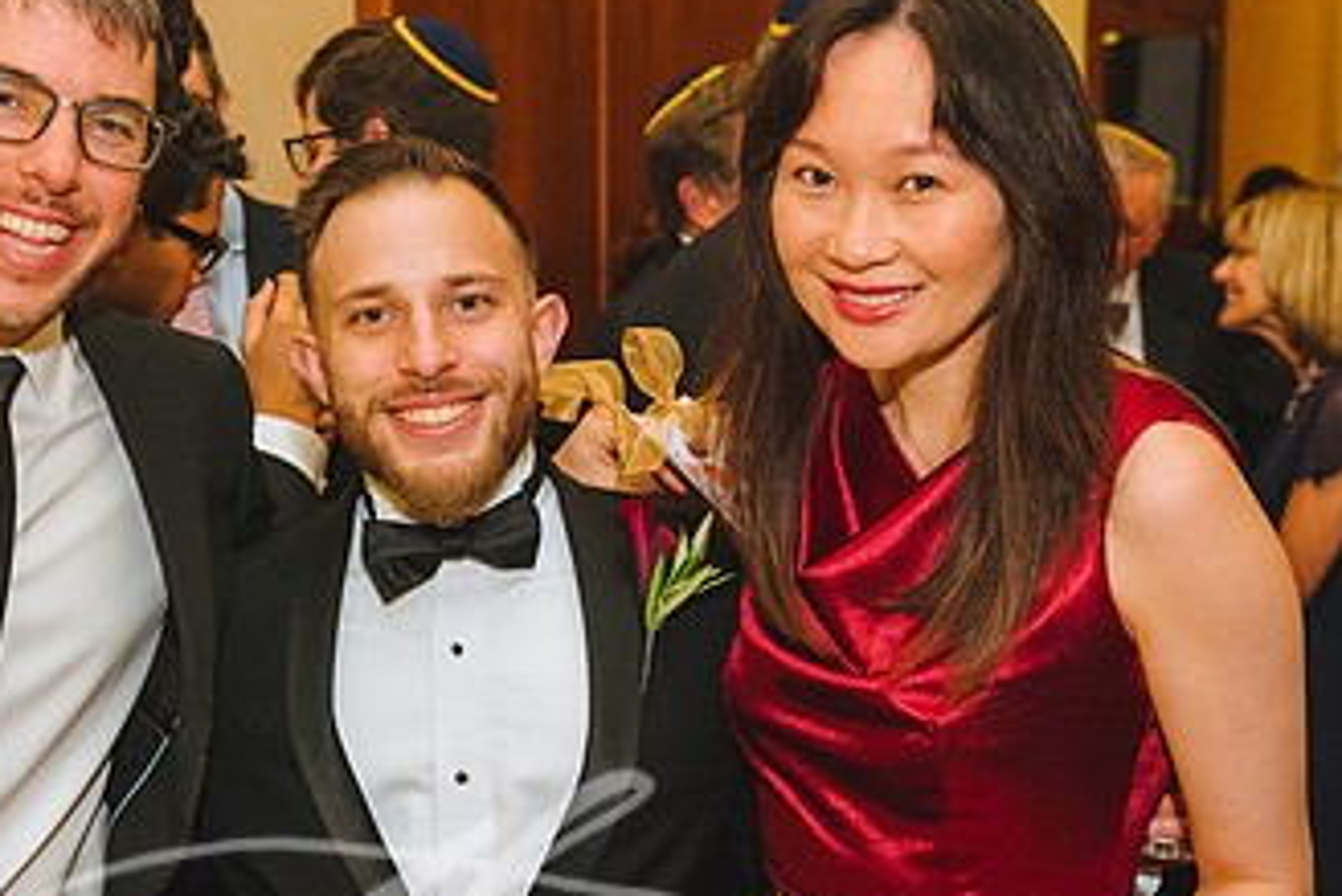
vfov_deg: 21.9
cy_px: 538
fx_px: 2312
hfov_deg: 32.0
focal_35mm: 62
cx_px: 417
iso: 3200
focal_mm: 35
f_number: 4
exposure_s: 1/125
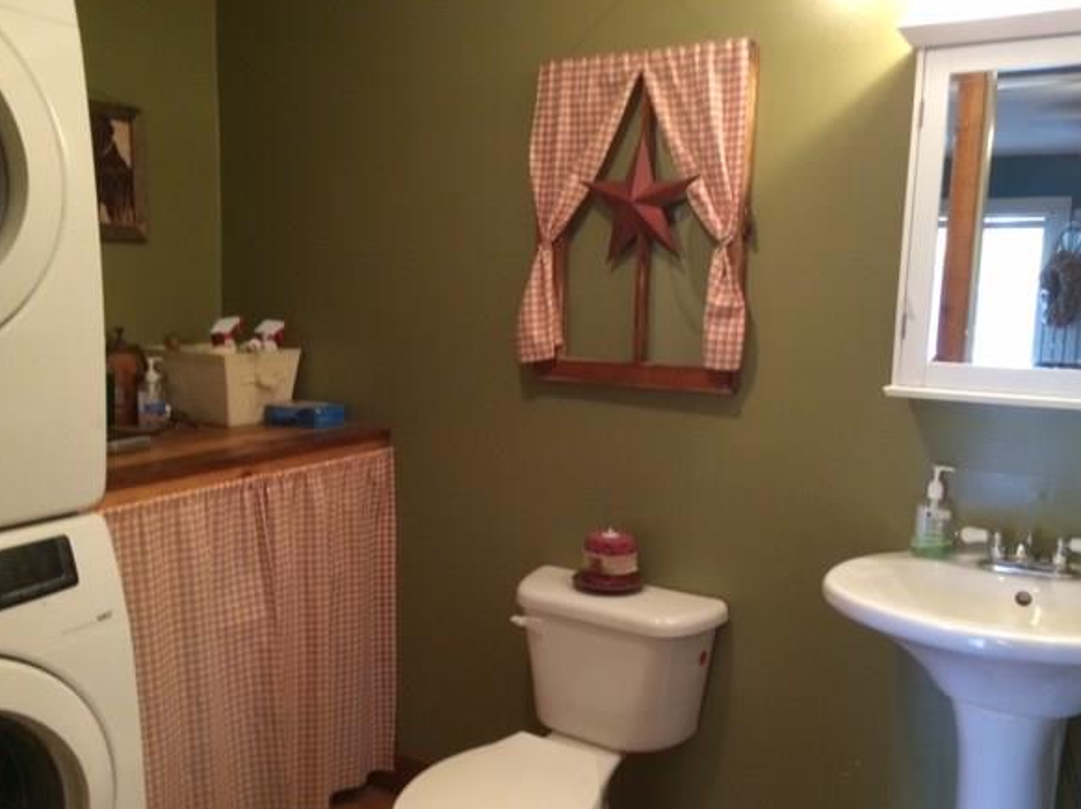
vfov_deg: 42.9
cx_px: 581
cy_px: 429
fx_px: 1030
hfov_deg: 55.3
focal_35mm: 33
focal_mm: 4.12
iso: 160
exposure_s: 1/30
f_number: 2.2
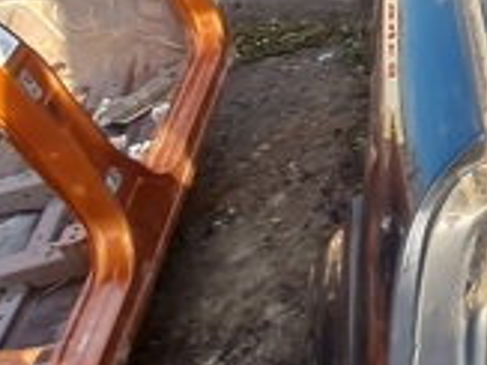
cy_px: -15
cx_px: 759
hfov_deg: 25.9
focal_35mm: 51
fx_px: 717
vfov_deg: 26.7
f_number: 2.2
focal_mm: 1.13
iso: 50
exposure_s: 1/433
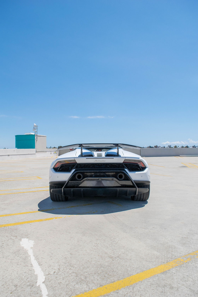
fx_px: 223
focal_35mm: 27
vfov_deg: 67.4
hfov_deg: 47.9
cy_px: 148
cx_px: 99
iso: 400
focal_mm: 18
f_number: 8
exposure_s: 1/2000
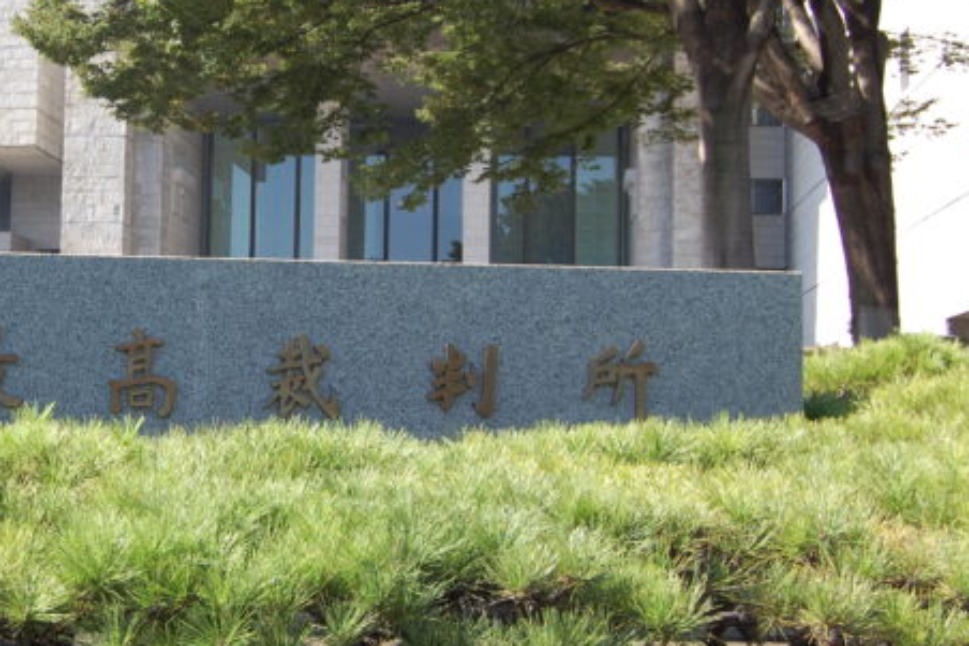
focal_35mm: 69
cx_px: 167
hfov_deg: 28.5
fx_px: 1856
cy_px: 285
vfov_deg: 19.7
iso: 200
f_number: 7.1
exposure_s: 1/200
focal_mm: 26
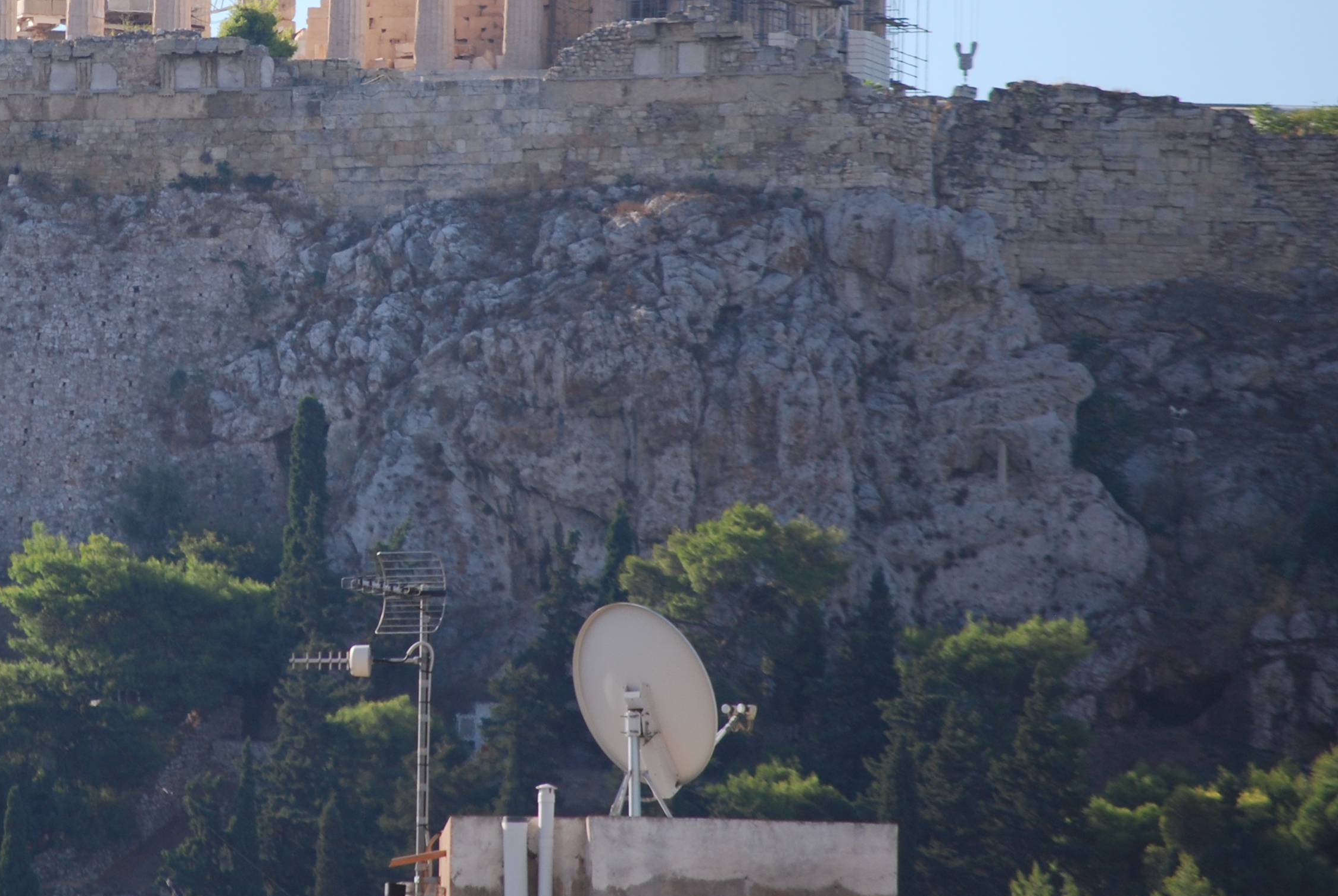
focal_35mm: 517
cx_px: 204
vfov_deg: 2.7
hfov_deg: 4.0
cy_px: 142
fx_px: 19237
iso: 200
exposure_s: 1/500
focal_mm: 200
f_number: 5.6
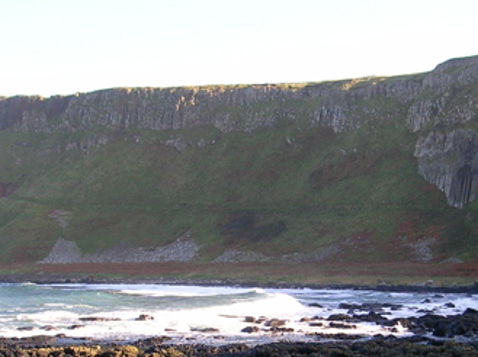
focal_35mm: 74
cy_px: 324
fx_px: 1021
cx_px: 309
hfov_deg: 26.2
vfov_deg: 19.5
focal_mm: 5.8
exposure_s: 1/218
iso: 50
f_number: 2.8
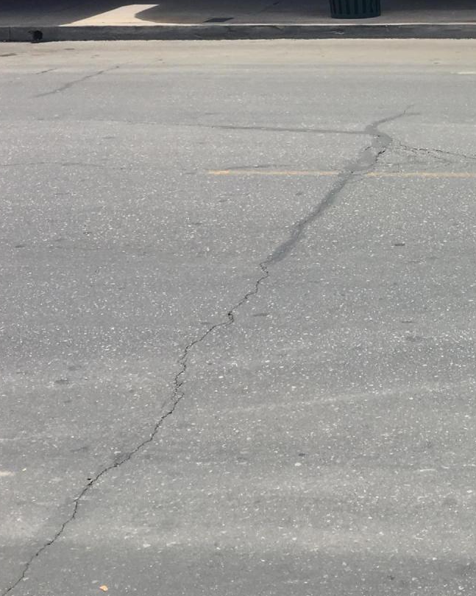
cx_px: 507
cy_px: 105
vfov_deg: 26.5
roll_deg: +1.3
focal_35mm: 70
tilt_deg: -11.5
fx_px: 1233
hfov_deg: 20.9
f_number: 2.2
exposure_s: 1/651
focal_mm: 4.15
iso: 25
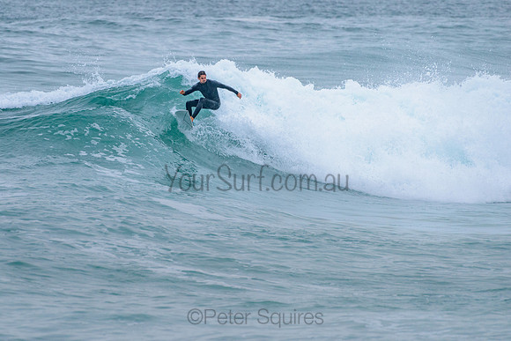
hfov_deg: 3.4
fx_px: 8688
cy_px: 132
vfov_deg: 2.2
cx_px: 198
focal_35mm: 612
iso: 1250
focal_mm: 500
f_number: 5.6
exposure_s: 1/2000
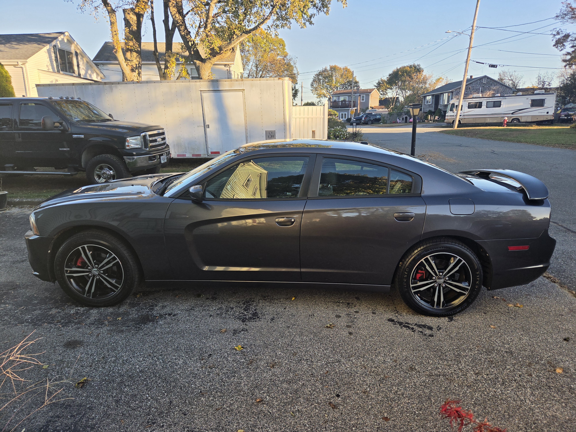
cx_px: 288
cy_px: 216
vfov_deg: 58.9
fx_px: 383
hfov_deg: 73.9
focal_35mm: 23
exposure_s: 1/1422
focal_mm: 5.4
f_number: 1.8
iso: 80
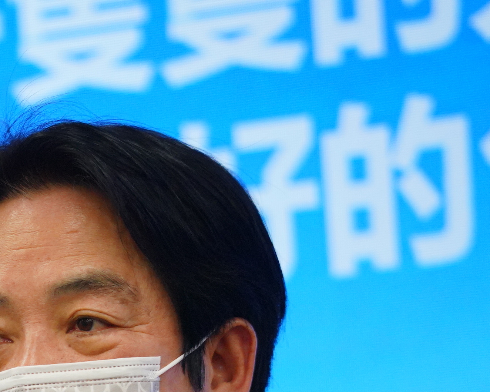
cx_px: -225
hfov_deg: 2.6
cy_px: 568
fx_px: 10629
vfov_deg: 2.1
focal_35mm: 733
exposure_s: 1/250
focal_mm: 200
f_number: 4
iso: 2000
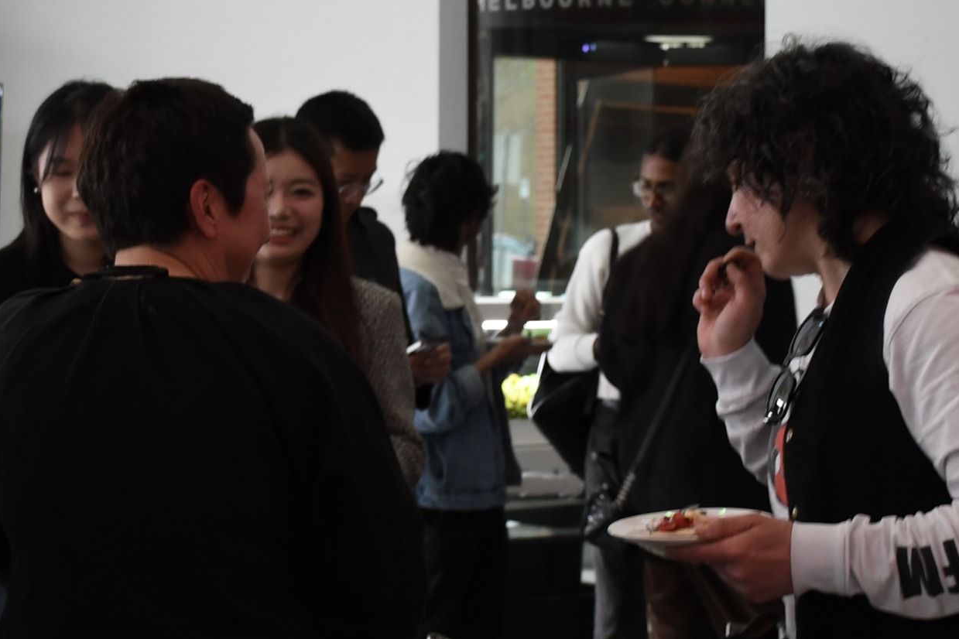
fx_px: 1651
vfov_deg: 21.7
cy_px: 482
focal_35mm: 62
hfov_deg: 32.2
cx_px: 344
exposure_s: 1/40
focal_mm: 27
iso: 400
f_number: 5
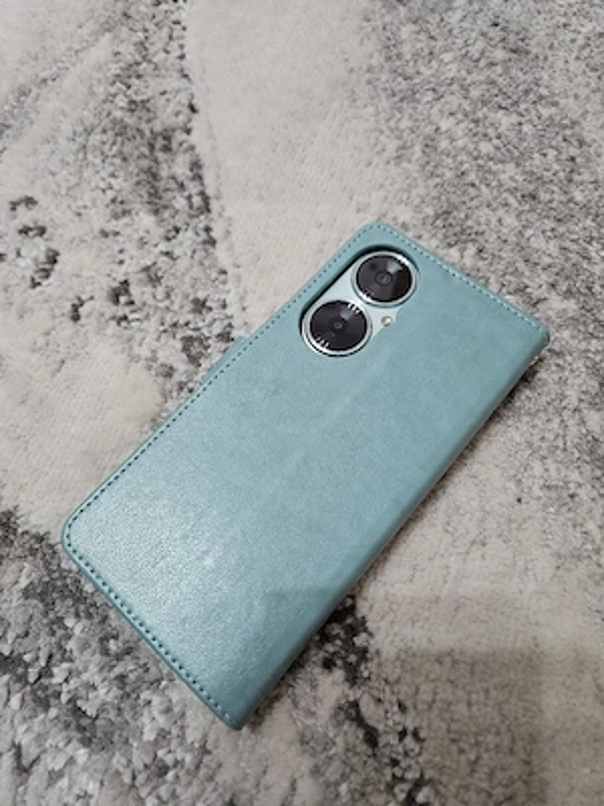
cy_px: 403
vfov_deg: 73.9
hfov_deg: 58.9
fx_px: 535
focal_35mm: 23
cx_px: 302
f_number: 1.8
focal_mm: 5.4
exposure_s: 1/50
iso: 500
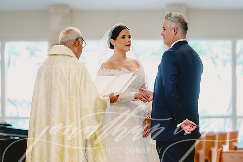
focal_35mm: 175
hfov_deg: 11.7
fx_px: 1181
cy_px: 81
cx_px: 122
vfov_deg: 7.9
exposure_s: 1/320
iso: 2500
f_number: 2.8
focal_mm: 175
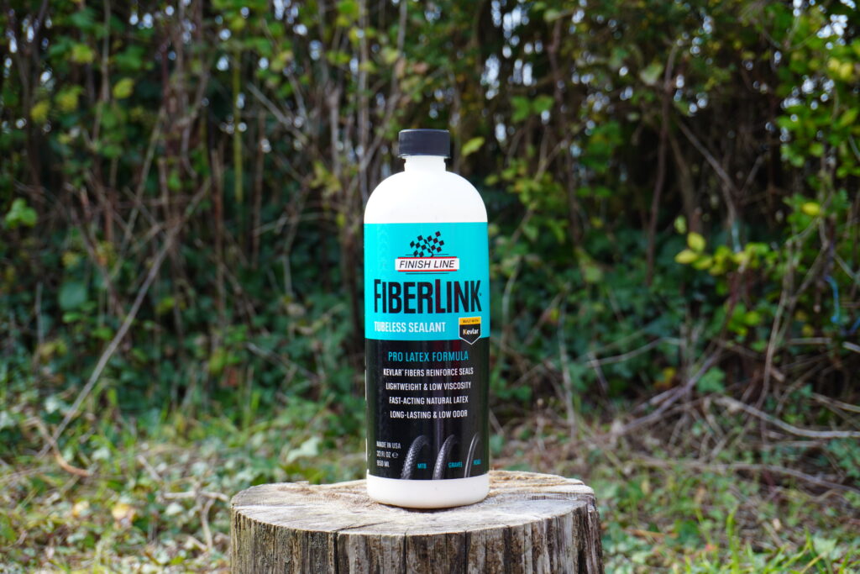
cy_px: 287
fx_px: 1613
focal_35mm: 68
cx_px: 430
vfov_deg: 20.2
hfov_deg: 29.9
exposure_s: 1/80
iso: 100
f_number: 5.6
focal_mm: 45
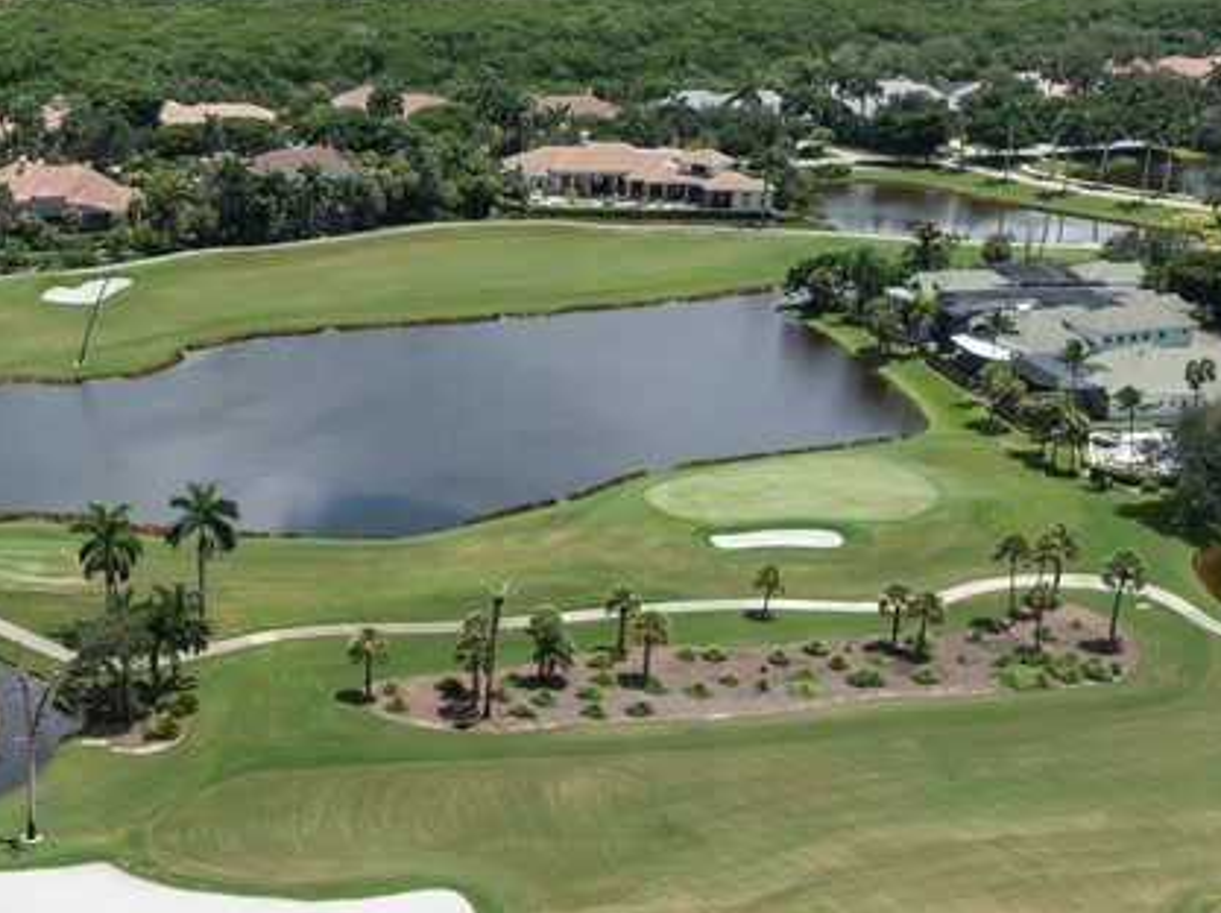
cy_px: 451
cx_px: 176
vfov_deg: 24.8
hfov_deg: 31.5
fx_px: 2079
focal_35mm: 59
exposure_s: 1/160
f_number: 2.8
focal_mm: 12.29
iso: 110
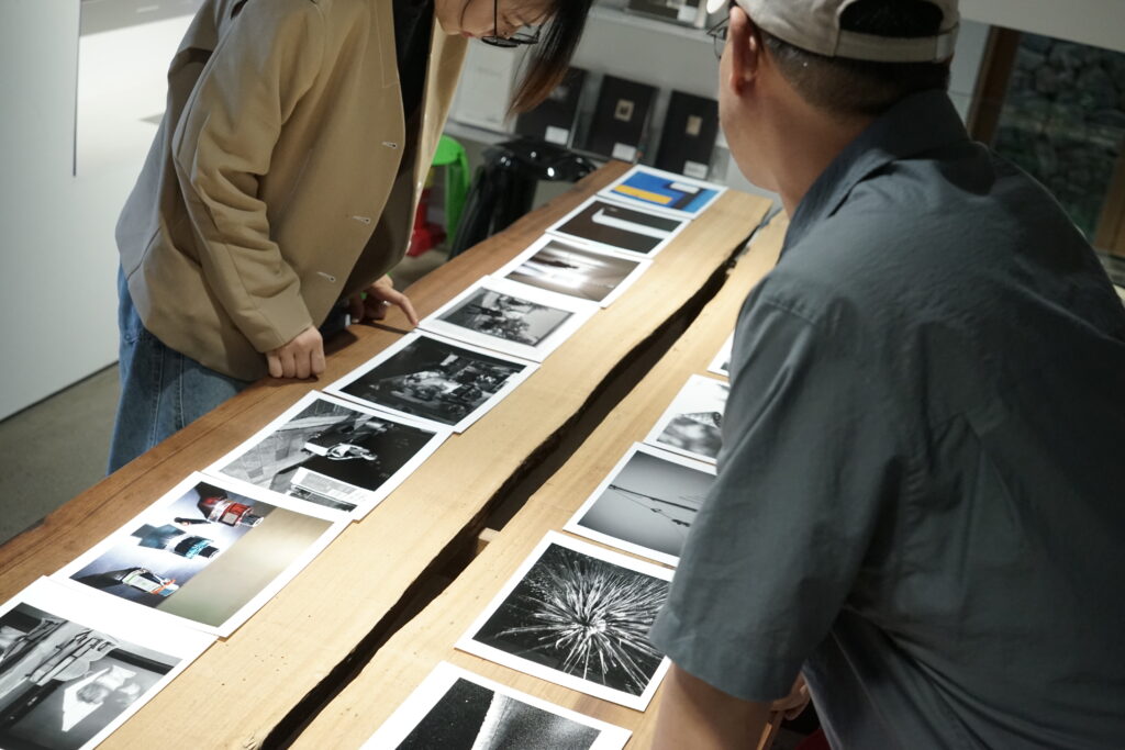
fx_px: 1531
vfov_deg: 27.5
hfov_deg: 40.3
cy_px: 375
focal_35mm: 49
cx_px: 562
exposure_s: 1/125
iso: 3200
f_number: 5.6
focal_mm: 49
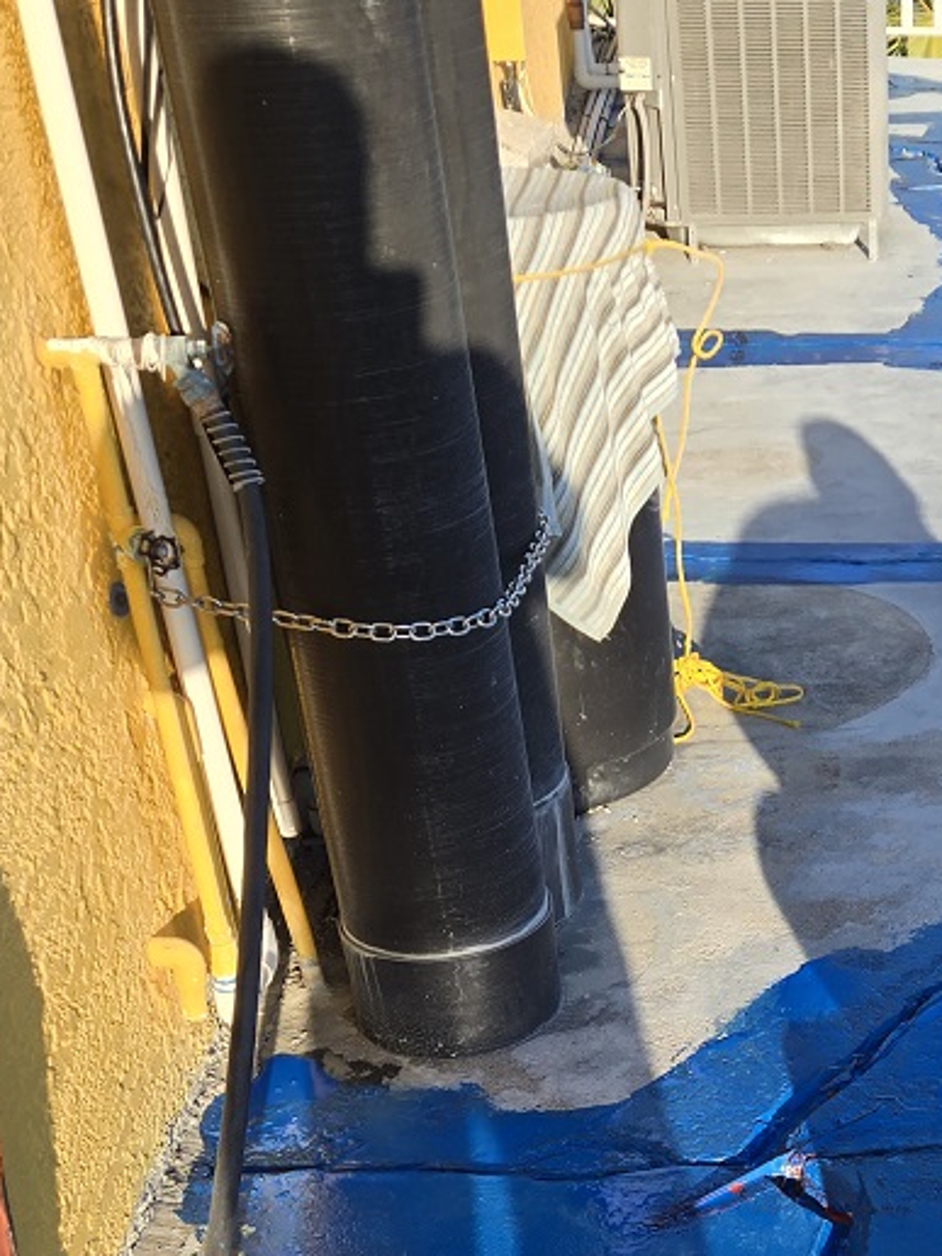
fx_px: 2068
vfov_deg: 32.1
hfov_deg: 24.7
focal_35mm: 57
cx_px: 898
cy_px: 1139
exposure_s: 1/1145
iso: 25
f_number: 1.8
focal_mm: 5.4
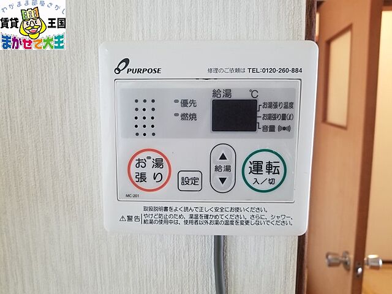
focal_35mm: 26
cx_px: 196
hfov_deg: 67.3
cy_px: 147
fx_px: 294
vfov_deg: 53.1
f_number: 1.7
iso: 250
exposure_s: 1/24
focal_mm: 4.25
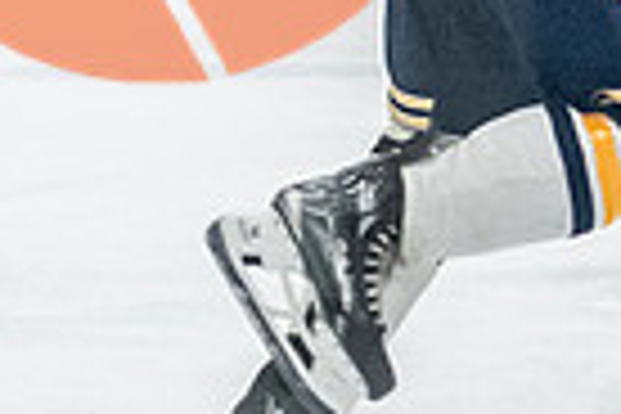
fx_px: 11436
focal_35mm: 663
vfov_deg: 2.1
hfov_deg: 3.1
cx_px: 754
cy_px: 433
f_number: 2.8
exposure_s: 1/800
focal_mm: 70
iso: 3200
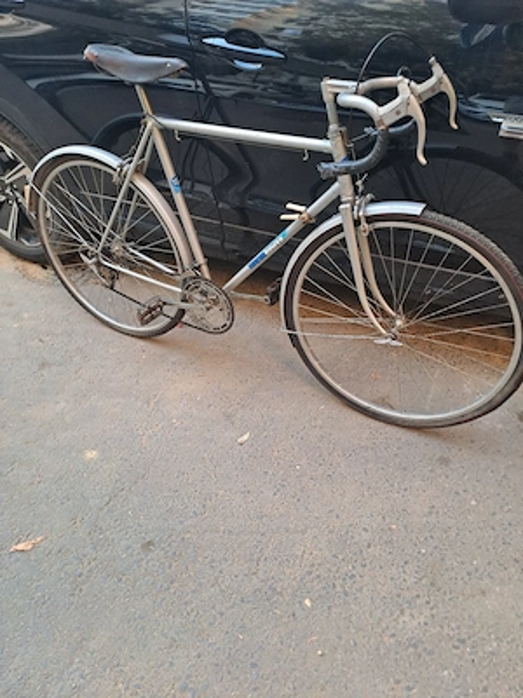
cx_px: 262
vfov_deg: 69.4
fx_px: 504
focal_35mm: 25
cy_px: 349
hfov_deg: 54.9
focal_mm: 4.65
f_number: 1.8
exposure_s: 1/50
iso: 160
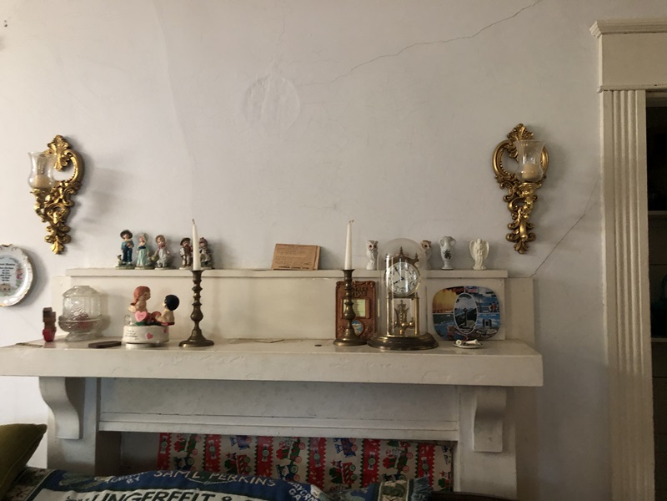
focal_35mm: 28
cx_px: 334
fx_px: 540
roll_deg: -0.8
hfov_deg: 63.4
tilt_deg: +4.2
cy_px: 250
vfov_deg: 49.7
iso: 100
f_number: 1.8
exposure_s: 1/12
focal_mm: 4
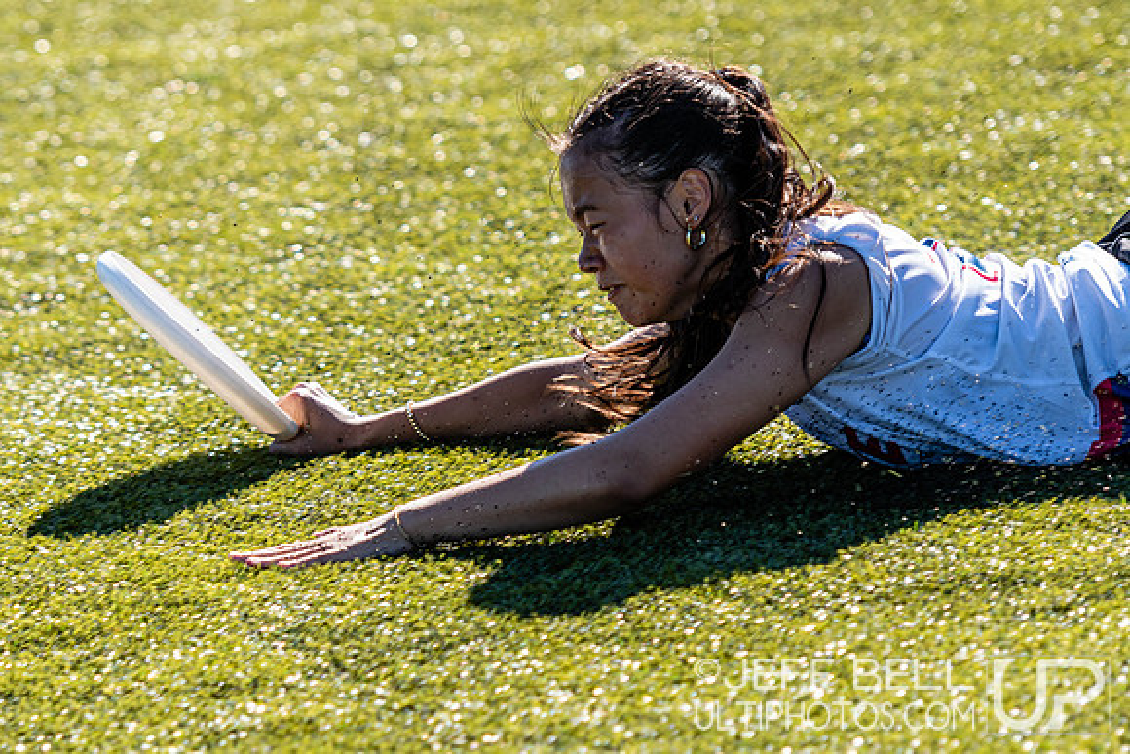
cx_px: 426
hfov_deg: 7.6
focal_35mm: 271
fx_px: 8505
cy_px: 470
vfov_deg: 5.1
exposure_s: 1/1000
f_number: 3.2
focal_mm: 145
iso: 200
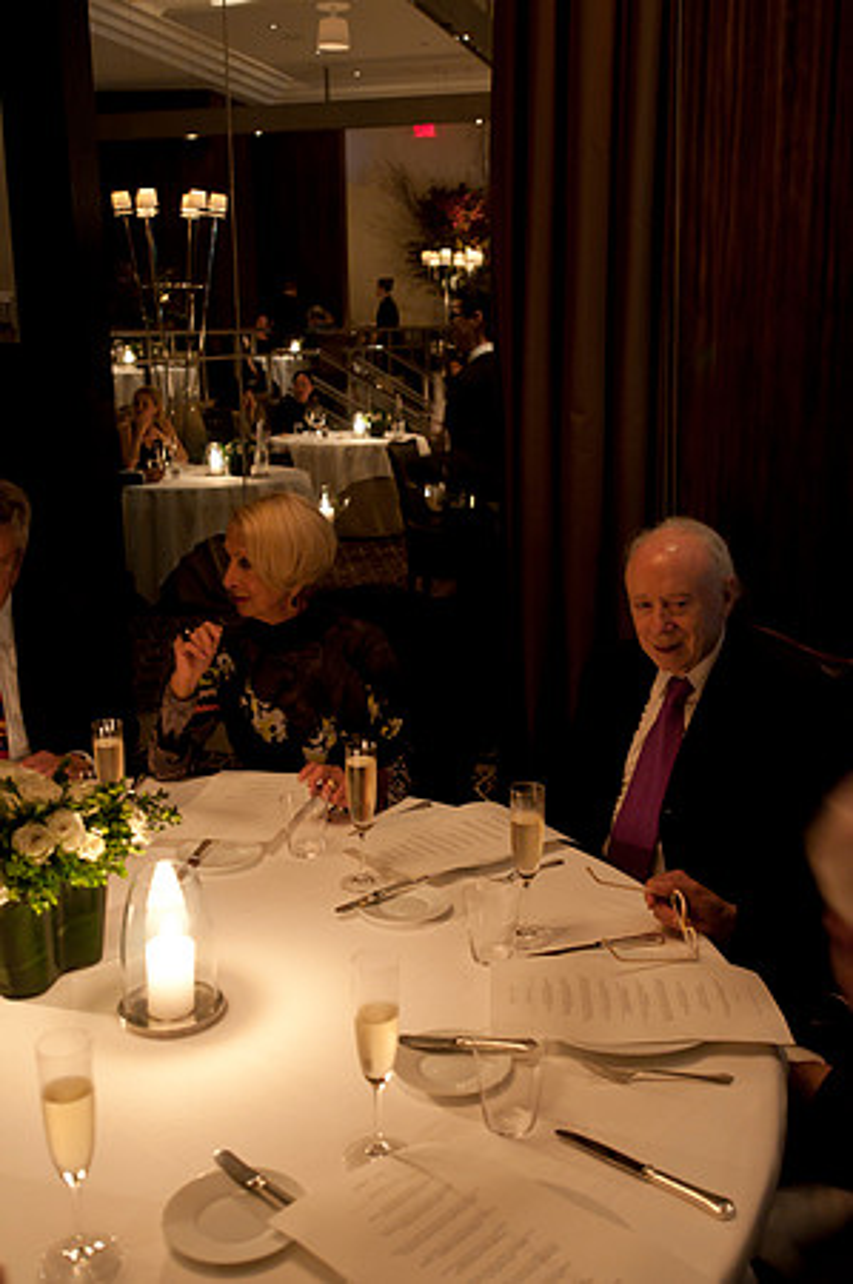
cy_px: 642
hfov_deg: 36.8
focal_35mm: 36
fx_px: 1282
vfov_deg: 53.2
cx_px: 426
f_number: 2.8
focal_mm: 24
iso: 1000
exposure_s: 1/8
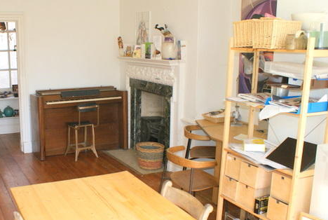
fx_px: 374
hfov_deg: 46.5
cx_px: 107
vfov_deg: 32.8
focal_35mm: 41
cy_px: 117
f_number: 5.6
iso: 400
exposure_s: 1/80
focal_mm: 20
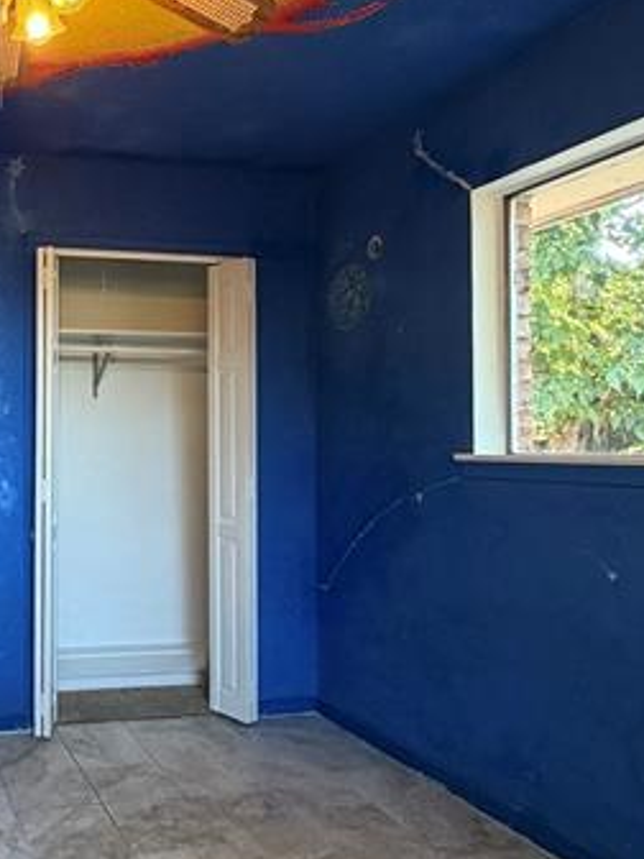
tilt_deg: +0.6
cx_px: 18
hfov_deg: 39.6
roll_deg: +0.3
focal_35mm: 32
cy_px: 435
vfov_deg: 56.8
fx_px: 794
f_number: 2.2
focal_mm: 2.22
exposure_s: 1/60
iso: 400
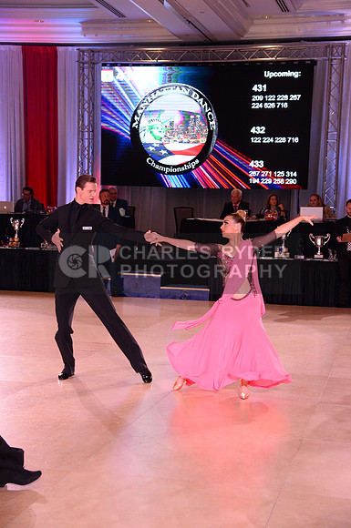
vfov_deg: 31.0
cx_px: 176
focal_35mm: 65
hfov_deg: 20.9
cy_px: 264
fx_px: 953
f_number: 6.3
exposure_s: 1/250
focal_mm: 65
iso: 2500
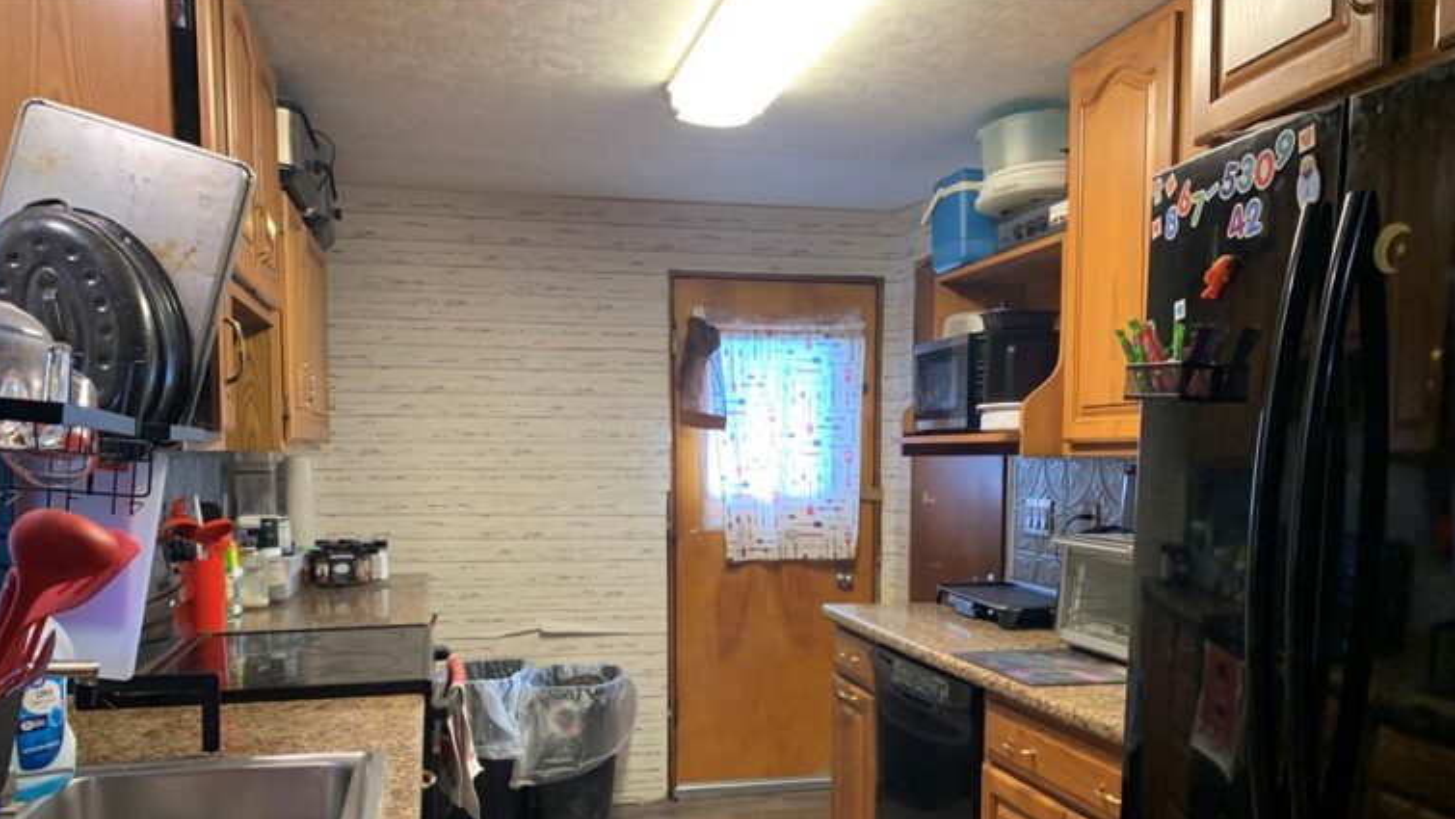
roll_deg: +0.4
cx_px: 721
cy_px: 568
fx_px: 1158
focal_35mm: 30
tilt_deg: -4.9
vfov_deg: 38.4
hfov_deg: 64.3
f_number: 1.8
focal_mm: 4.25
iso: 200
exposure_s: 1/60
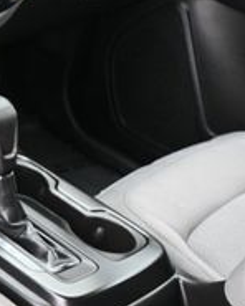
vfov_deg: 20.0
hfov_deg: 14.2
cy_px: 69
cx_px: -204
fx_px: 859
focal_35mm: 95
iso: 720
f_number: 3.8
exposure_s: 1/125
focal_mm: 19.5
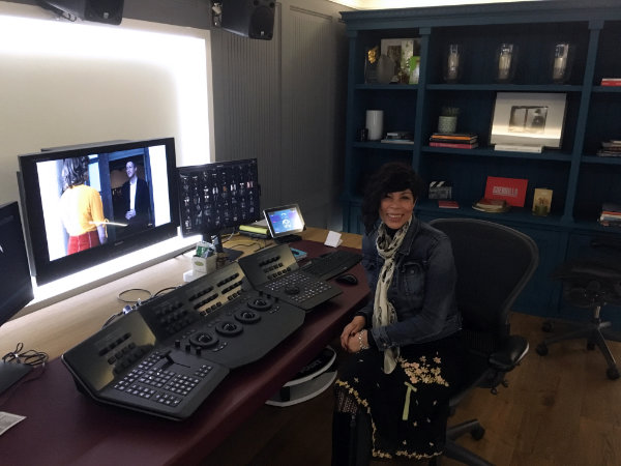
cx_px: 310
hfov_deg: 61.7
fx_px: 520
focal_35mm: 29
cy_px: 233
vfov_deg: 48.2
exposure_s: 1/17
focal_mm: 4.2
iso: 320
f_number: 2.2
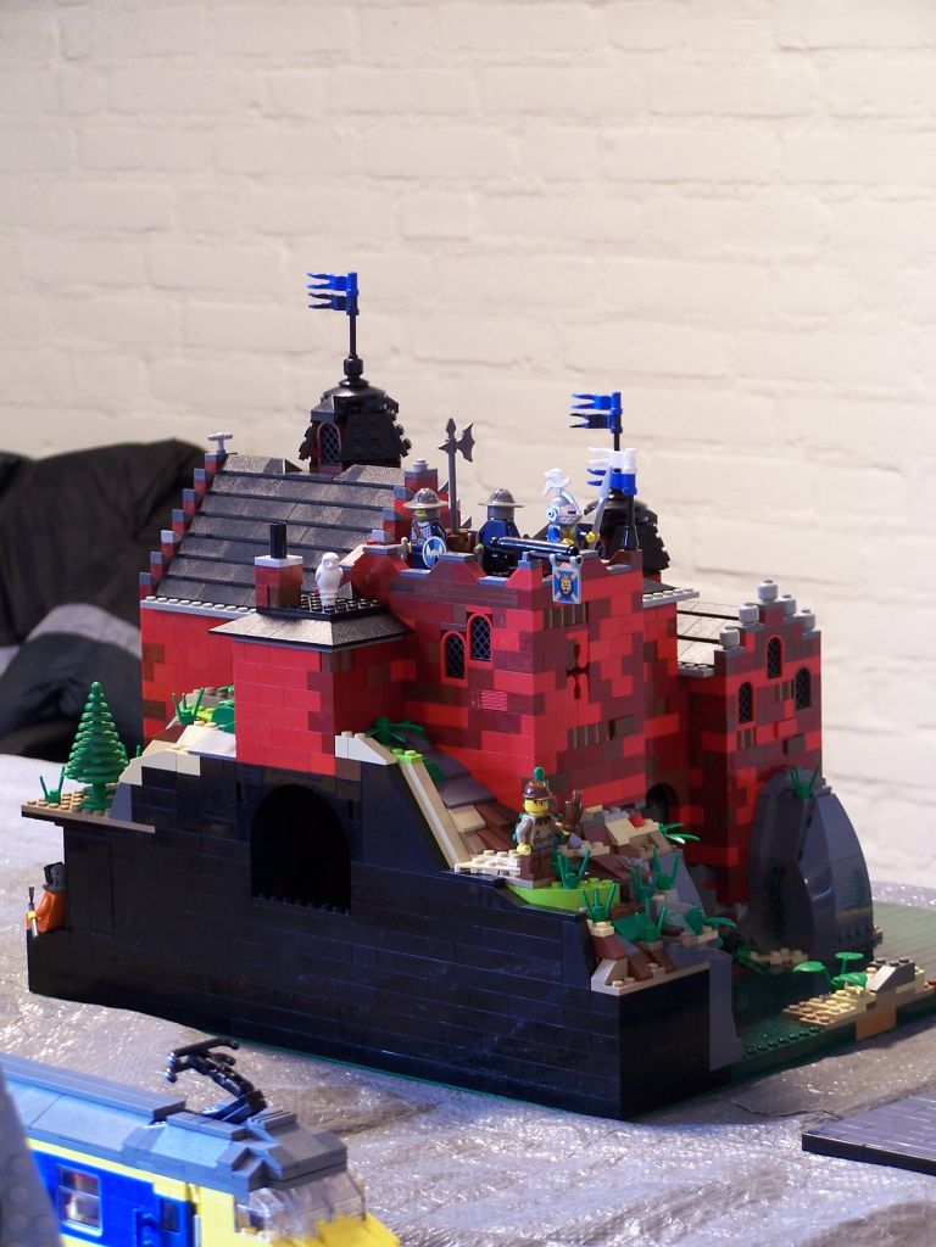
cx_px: 468
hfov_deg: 14.1
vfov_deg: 18.7
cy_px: 624
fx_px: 3786
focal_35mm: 105
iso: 80
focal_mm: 17.5
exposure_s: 1/2
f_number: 3.2
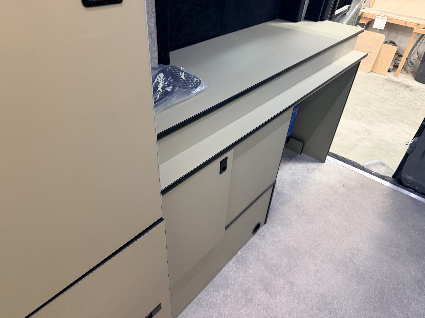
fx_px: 295
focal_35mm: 24
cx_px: 212
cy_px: 159
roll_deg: -3.0
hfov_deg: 71.6
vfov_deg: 56.8
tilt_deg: -37.8
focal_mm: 6.76
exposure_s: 1/50
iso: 500
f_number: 1.78
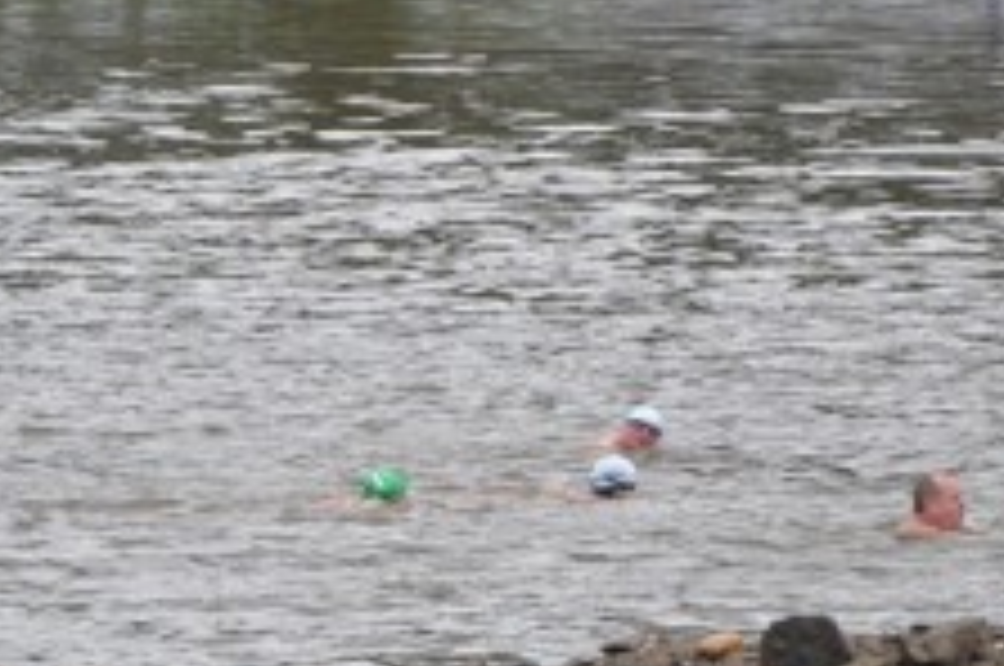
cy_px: 302
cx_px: 311
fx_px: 9443
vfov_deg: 4.0
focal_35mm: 339
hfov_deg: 6.1
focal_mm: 105
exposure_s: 1/200
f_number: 5.6
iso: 800
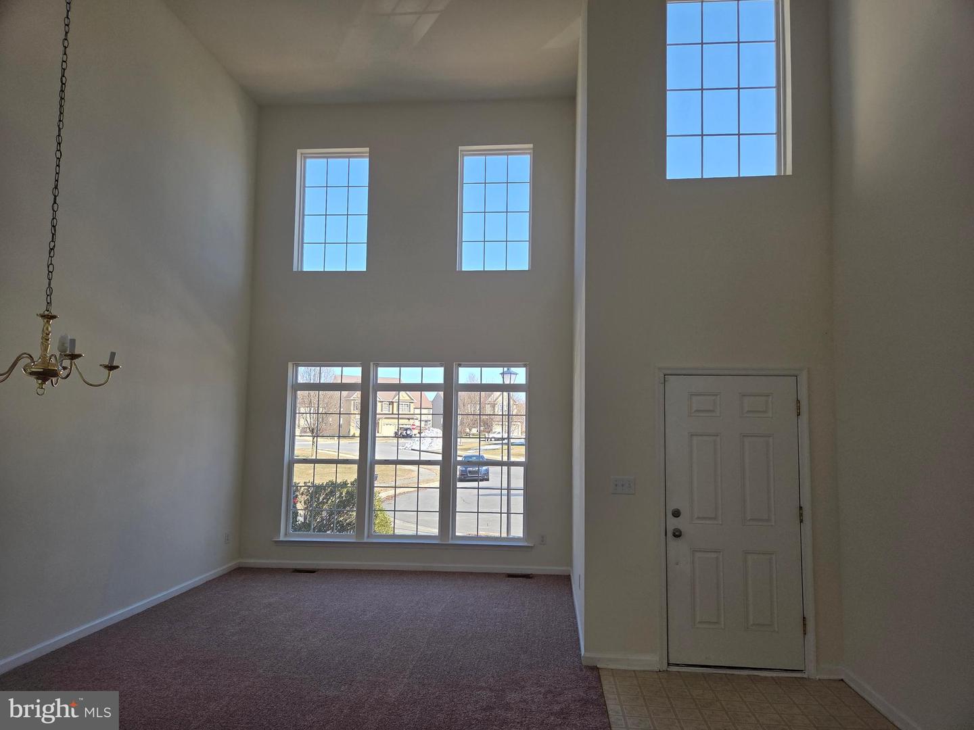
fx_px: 647
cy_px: 365
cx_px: 487
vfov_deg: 58.9
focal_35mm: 23
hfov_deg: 73.9
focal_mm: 5.4
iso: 80
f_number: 1.8
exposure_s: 1/1311
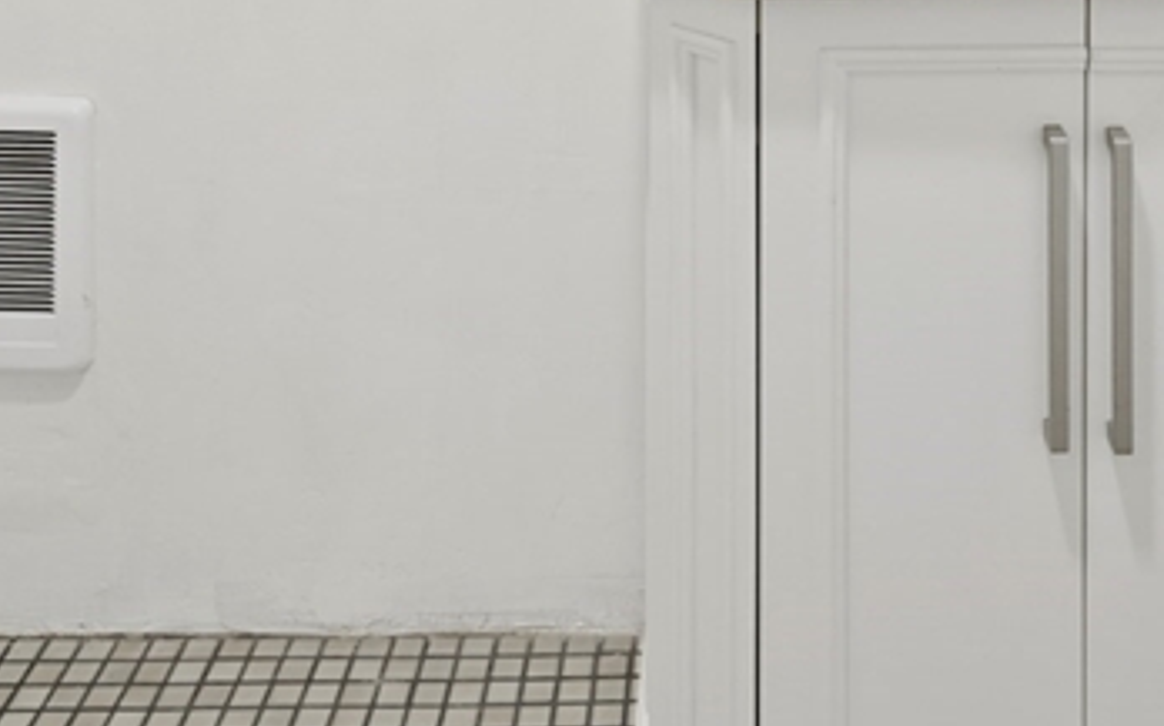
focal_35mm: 48
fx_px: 1522
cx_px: 756
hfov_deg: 41.4
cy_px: -340
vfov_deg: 22.4
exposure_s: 1/3
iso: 320
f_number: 7.1
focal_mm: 16
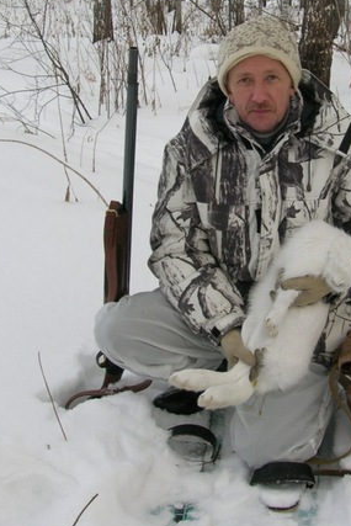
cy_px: 186
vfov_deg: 34.2
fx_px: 847
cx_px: 247
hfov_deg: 23.2
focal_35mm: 58
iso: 50
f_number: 4.9
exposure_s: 1/65.2
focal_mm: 5.7
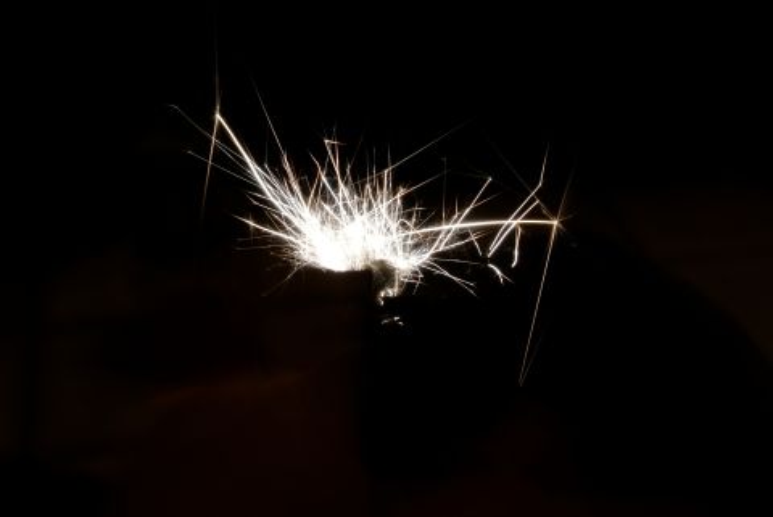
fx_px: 1311
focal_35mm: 61
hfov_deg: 32.9
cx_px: 386
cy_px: 258
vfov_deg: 22.3
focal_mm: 22.7
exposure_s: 1/2
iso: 400
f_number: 16
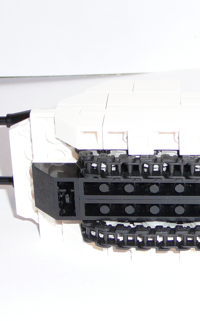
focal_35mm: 115
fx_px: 1003
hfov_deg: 11.3
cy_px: 161
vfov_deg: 18.1
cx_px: 195
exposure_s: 1/30
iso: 100
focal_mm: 9.7
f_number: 3.6
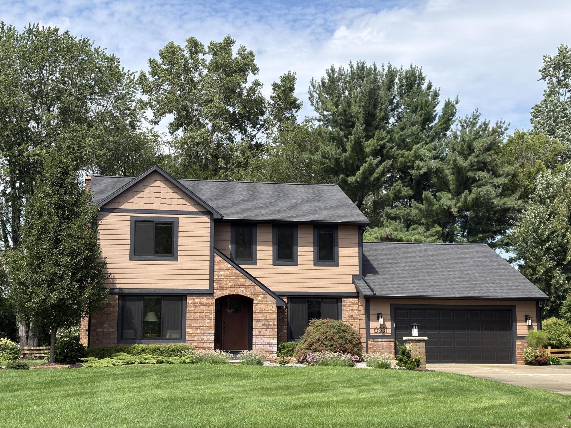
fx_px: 858
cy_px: 214
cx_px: 286
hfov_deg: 36.8
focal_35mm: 52
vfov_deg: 28.0
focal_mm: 5.96
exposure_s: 1/2451
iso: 40
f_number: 1.6
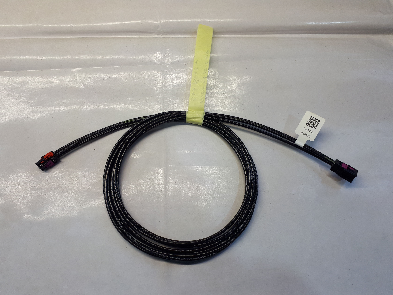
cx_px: 196
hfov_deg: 65.3
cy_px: 148
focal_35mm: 27
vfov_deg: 51.4
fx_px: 307
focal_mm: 3.6
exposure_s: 1/127
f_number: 1.9
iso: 40
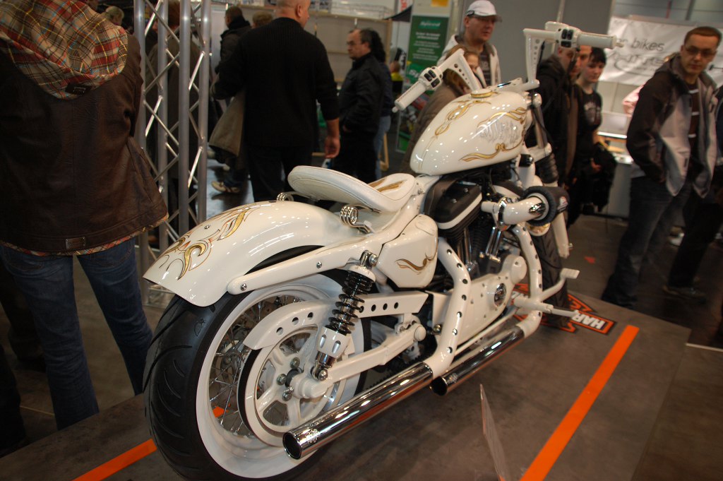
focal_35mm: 27
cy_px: 240
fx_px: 542
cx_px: 362
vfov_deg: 47.9
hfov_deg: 67.4
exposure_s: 1/60
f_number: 3.5
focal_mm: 18
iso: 400
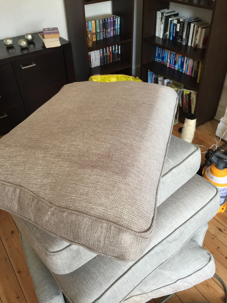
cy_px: 152
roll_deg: +3.0
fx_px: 254
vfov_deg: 61.7
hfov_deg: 48.2
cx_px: 114
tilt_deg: -40.1
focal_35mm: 29
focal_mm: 4.15
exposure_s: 1/33
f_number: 2.2
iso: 64
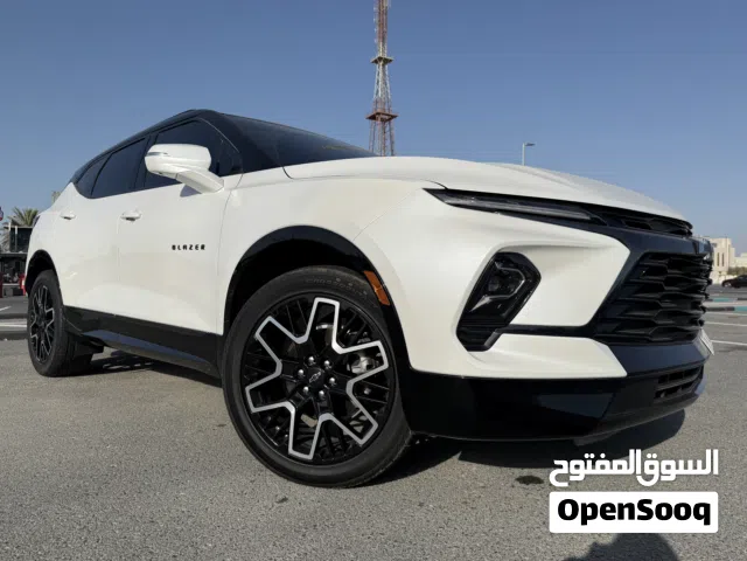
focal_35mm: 24
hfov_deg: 71.6
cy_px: 280
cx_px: 374
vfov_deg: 56.8
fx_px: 518
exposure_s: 1/9091
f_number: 1.78
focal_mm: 6.76
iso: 80
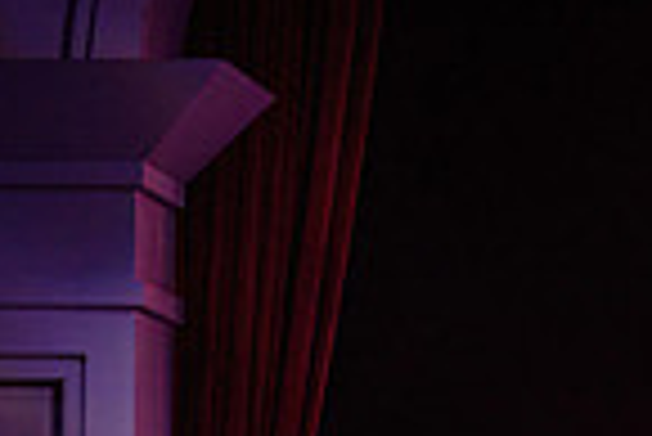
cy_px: 645
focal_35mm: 399
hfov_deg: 5.1
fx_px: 7233
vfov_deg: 3.4
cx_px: 1286
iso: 1600
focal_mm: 100
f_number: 2.8
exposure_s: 1/200
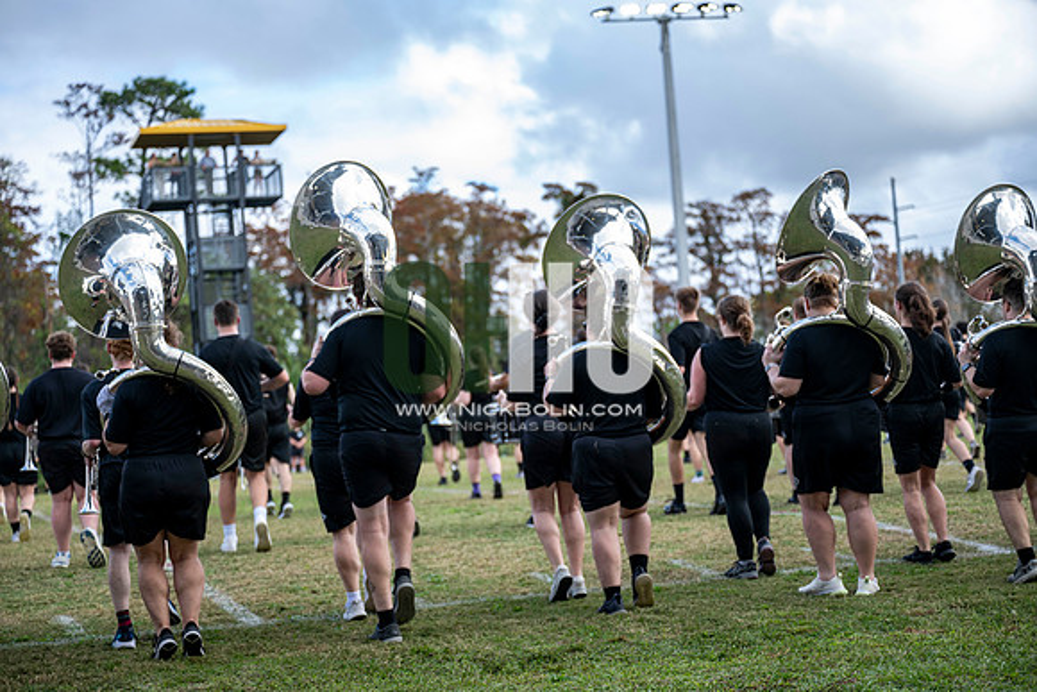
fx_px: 1786
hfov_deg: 32.4
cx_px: 518
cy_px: 346
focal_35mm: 62
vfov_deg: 21.9
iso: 320
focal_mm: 62
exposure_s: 1/1250
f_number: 2.8
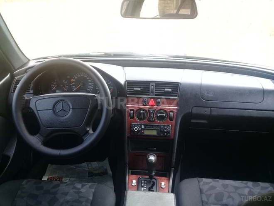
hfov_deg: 58.4
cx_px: 137
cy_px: 103
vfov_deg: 45.4
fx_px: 245
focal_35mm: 31
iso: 100
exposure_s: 1/100
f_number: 2.2
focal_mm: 3.3
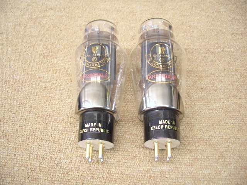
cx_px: 124
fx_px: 250
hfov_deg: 52.6
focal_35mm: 35
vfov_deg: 40.7
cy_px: 92
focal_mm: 5.8
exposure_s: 1/10
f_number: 2.6
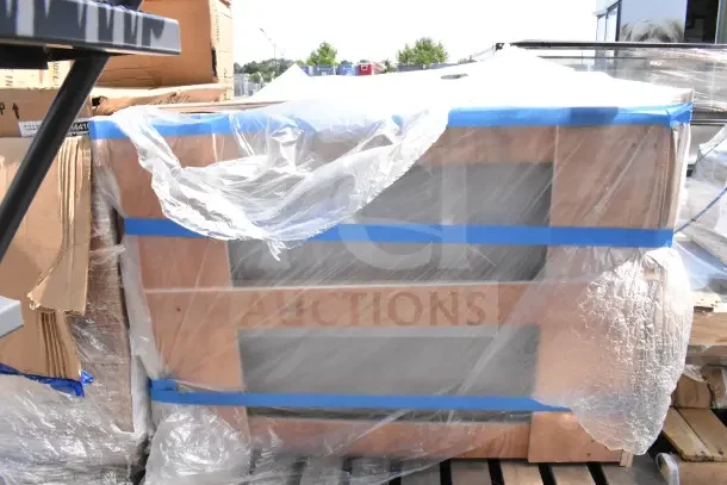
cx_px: 364
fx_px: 545
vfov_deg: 48.0
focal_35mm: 27
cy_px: 242
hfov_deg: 67.4
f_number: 18
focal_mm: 18
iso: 6400
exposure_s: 1/1250
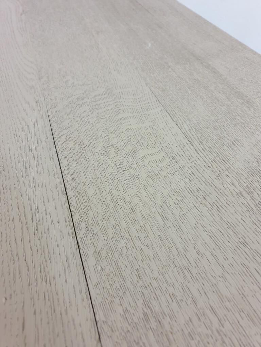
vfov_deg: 67.3
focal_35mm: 26
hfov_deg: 53.1
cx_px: 130
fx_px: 261
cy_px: 174
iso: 320
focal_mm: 4.3
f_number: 1.5
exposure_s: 1/33
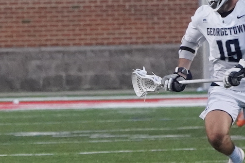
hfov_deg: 1.8
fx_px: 7731
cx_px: -96
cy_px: 84
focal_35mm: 1136
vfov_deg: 1.2
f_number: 5.6
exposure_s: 1/1000
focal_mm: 218
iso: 12800
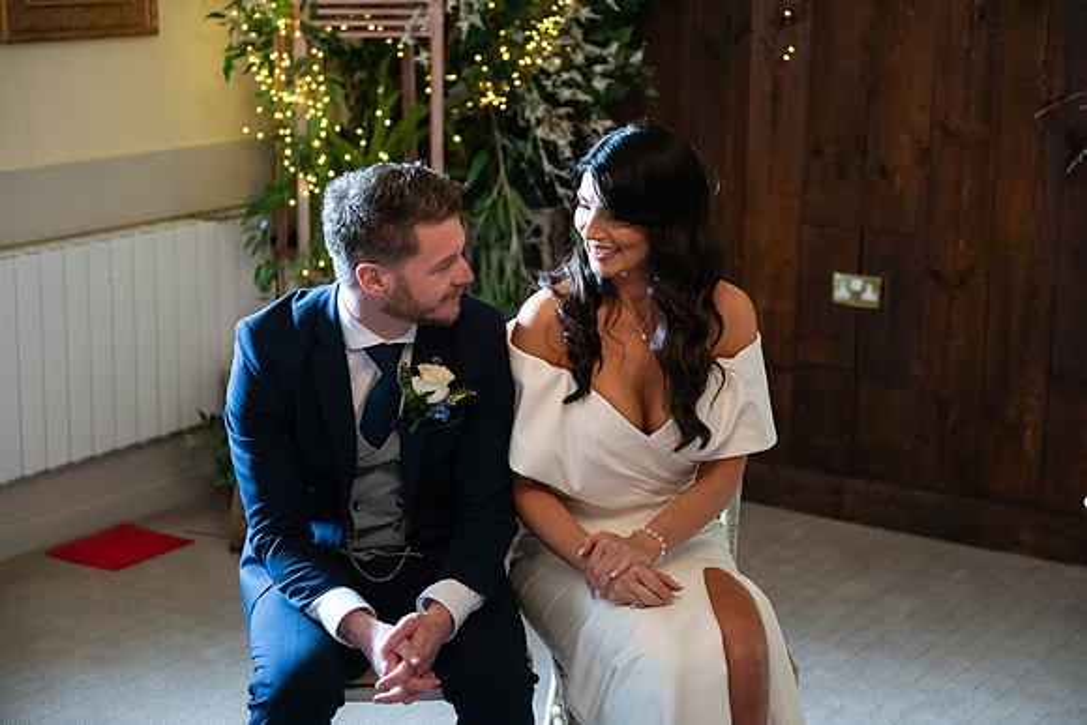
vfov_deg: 20.6
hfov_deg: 30.5
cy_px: 362
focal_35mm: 66
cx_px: 544
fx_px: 1993
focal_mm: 66
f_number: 3.5
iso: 1250
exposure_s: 1/160
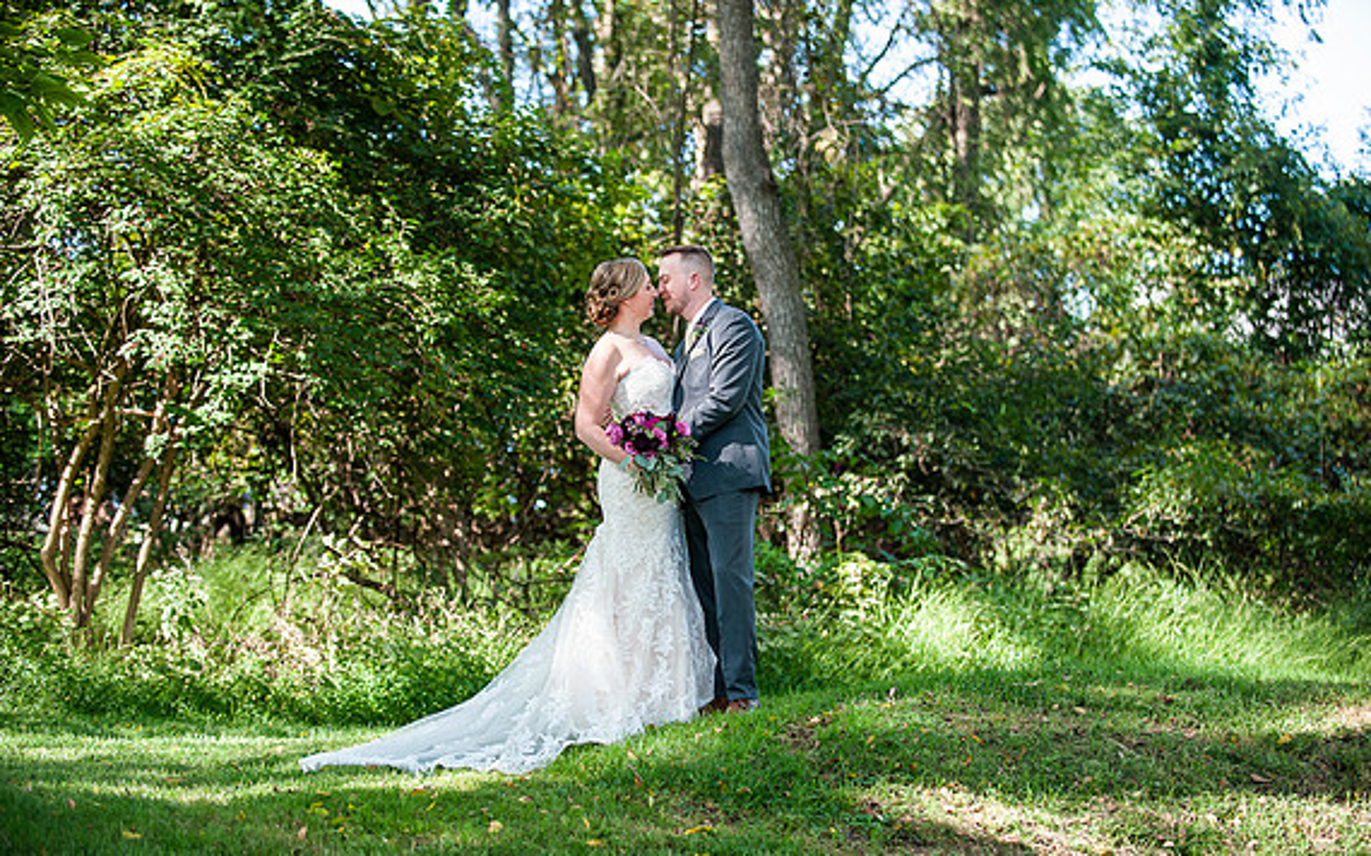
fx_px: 3175
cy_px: 442
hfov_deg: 24.4
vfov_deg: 15.4
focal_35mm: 85
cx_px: 676
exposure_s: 1/500
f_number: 2.8
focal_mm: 82
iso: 400
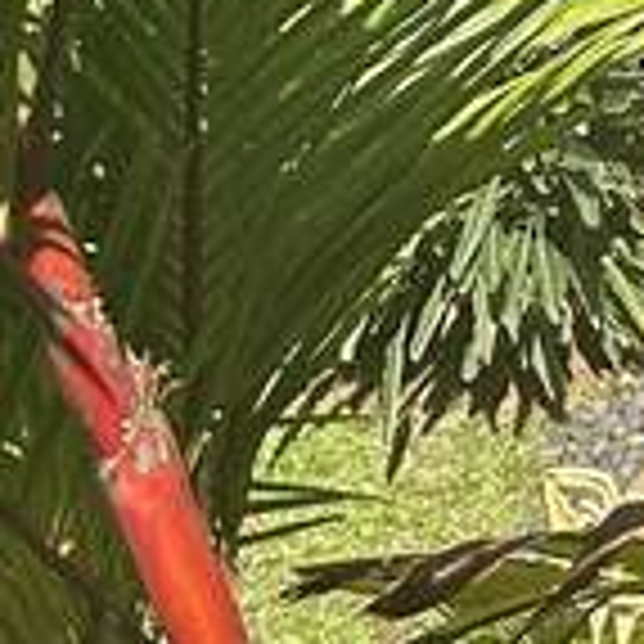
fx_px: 3999
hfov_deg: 7.1
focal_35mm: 190
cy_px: -284
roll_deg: +4.4
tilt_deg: -26.9
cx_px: 2513
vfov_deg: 9.0
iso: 80
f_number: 1.78
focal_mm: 6.86
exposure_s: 1/2410
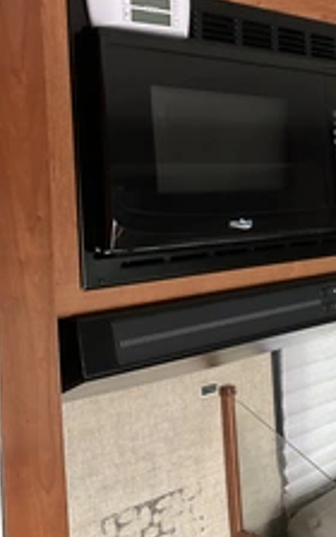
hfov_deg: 21.9
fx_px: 806
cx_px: 394
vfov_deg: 36.6
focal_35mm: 55
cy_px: 185
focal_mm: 3
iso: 80
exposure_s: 1/60
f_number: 1.8
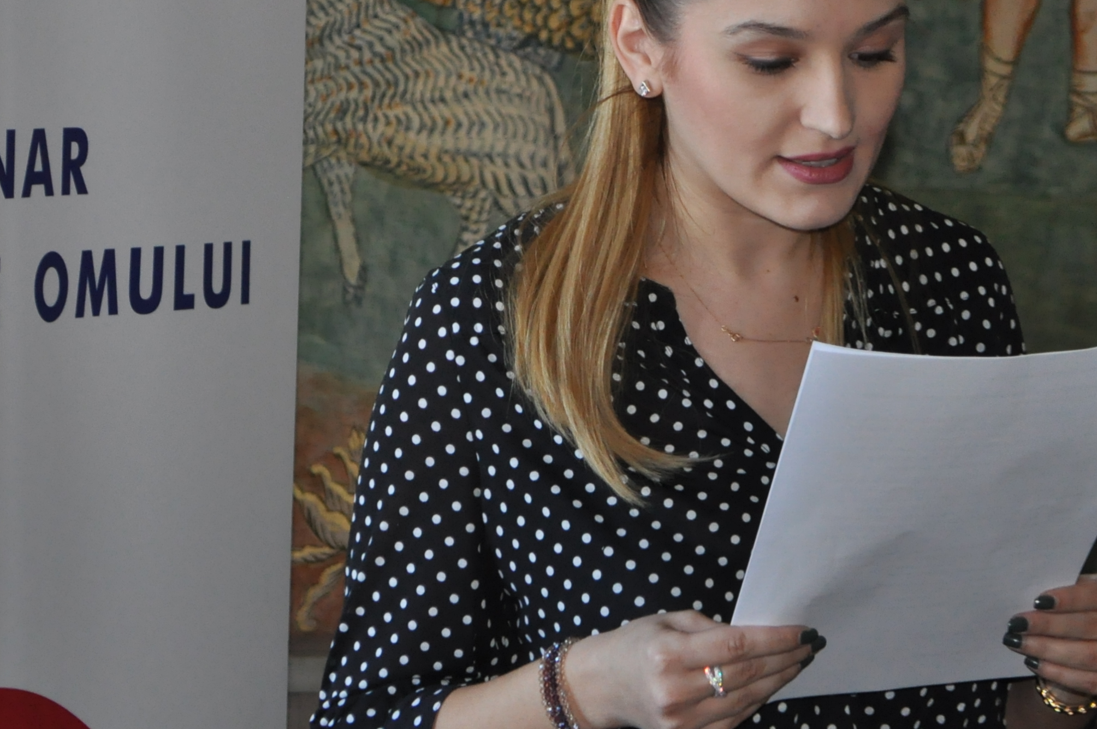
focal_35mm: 176
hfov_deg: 11.7
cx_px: 266
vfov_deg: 7.7
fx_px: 5358
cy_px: 10
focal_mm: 55
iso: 800
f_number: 5.6
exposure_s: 1/60
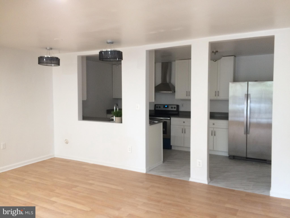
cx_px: 145
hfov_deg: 61.7
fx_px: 243
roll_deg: -0.3
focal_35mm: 29
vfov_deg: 48.2
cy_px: 109
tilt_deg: -7.7
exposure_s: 1/30
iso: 160
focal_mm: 4.15
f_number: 2.2
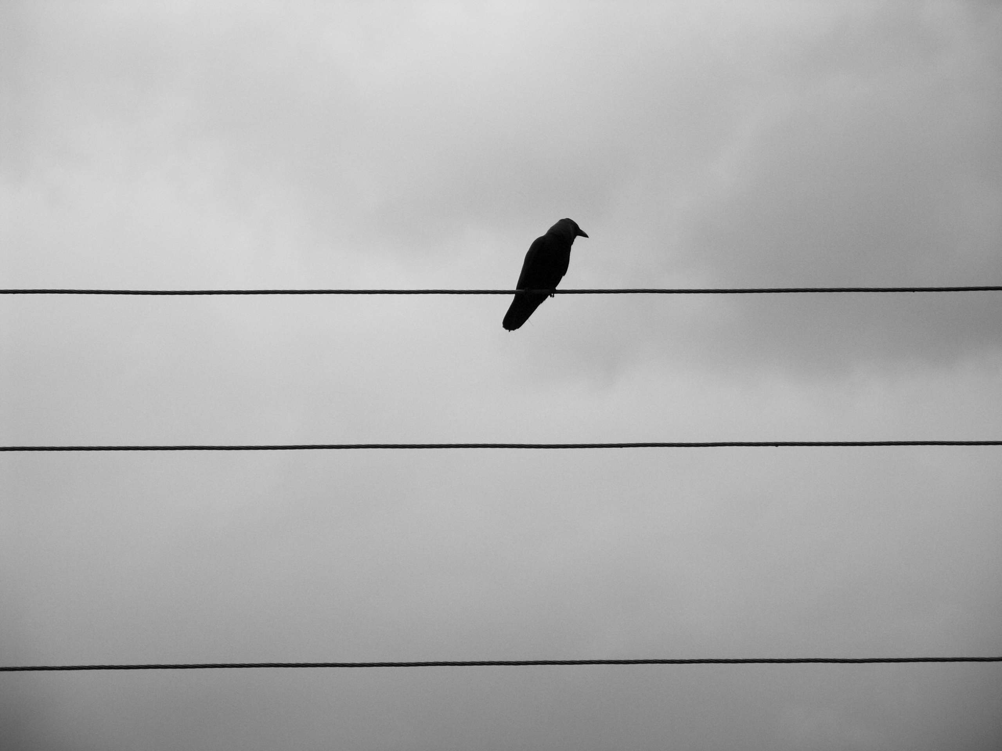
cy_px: 376
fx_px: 4371
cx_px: 501
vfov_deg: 9.8
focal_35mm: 151
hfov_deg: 13.1
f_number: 3.5
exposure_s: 1/1250
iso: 64
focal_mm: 38.62
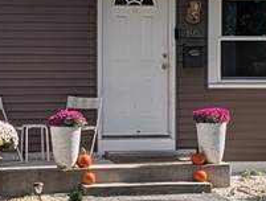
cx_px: 105
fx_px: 1172
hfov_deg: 12.9
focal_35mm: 152
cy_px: 77
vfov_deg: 9.8
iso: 20
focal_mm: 6.9
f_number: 1.68
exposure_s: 1/974
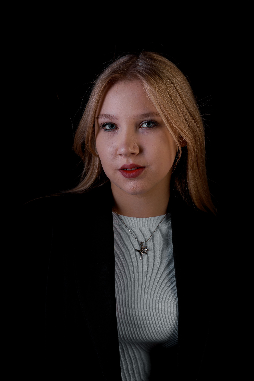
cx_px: 127
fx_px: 1397
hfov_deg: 10.4
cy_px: 190
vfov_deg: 15.5
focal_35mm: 132
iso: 100
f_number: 6.3
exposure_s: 1/125
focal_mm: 132
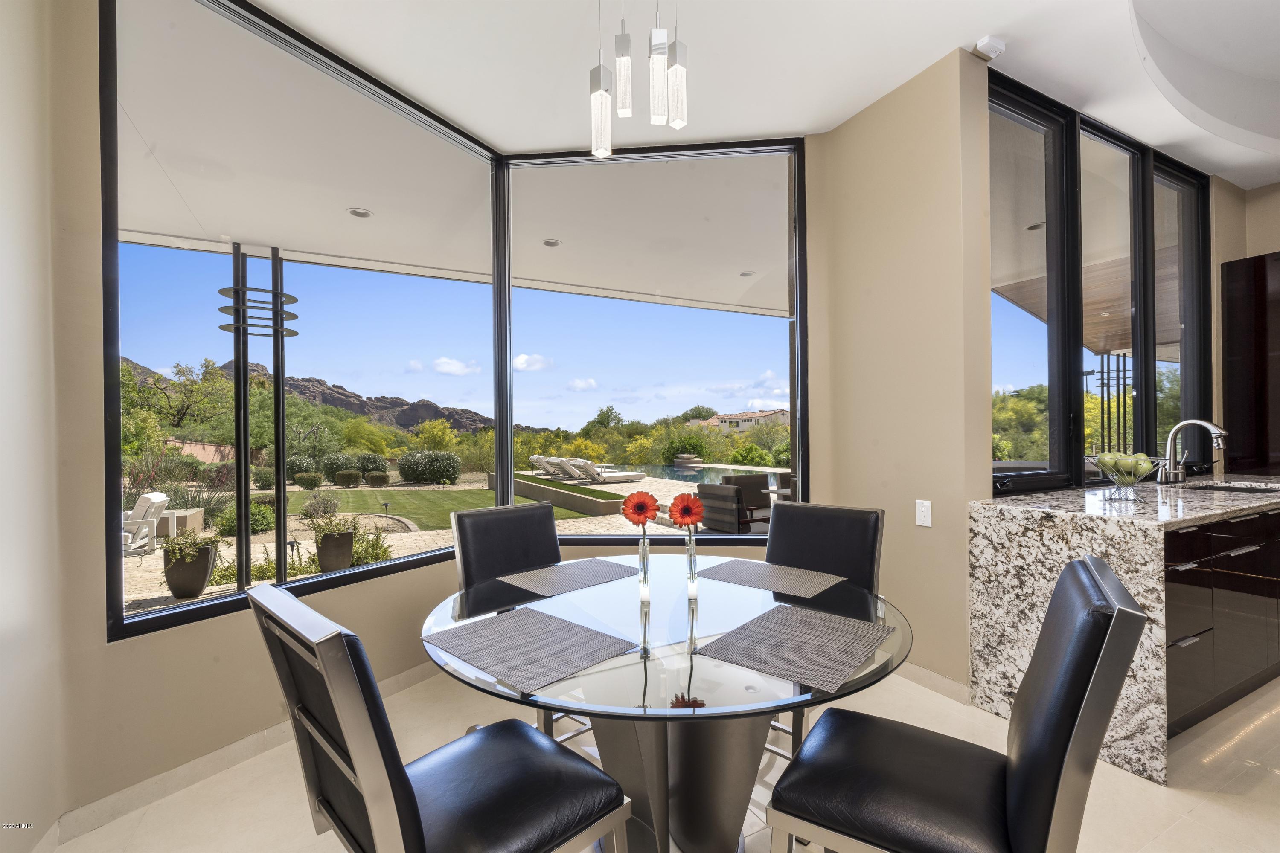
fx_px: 533
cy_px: 426
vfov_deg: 77.3
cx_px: 640
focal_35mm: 15
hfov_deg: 100.4
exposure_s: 1/20
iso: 400
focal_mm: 15
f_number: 13
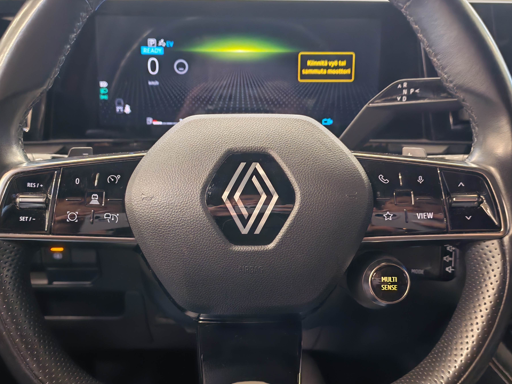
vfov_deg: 35.9
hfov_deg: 46.8
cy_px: 216
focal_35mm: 40
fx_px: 592
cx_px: 246
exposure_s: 1/33
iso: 3200
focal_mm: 6.12
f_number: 1.9
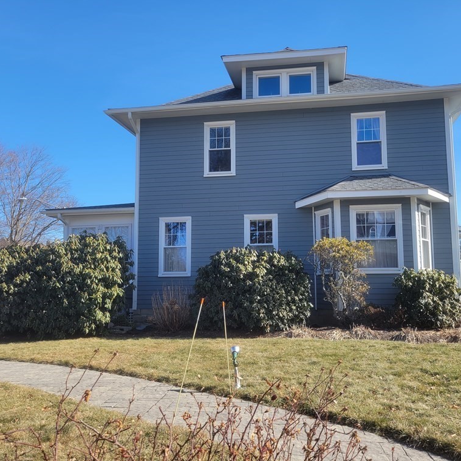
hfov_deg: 52.4
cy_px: 229
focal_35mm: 31
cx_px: 258
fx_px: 467
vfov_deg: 52.5
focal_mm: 5.4
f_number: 1.8
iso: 40
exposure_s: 1/1036
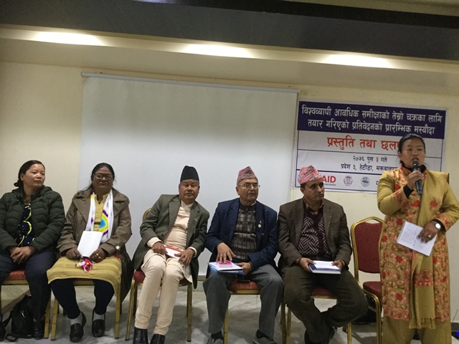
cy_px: 172
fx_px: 411
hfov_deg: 58.4
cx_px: 230
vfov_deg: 45.4
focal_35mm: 31
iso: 160
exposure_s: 1/33
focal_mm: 3.3
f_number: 2.4
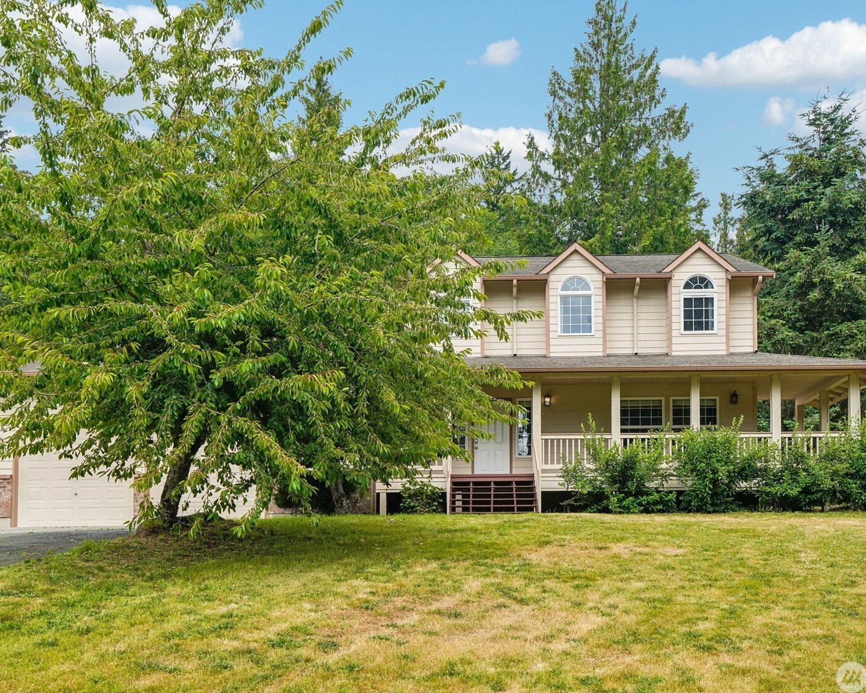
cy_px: 350
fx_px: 1025
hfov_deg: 45.8
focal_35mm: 40
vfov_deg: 37.3
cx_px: 460
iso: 400
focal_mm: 35
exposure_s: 1/800
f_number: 8
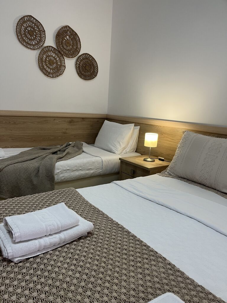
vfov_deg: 67.3
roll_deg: -3.2
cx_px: 114
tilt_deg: -13.0
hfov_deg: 53.1
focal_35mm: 26
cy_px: 152
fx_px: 227
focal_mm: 5.1
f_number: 1.6
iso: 80
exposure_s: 1/50
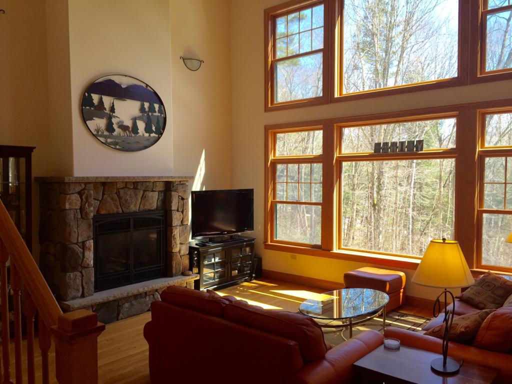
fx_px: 429
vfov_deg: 48.2
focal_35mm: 29
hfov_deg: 61.7
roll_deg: +0.5
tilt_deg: -2.4
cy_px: 192
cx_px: 256
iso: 32
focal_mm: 4.15
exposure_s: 1/173
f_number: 2.2
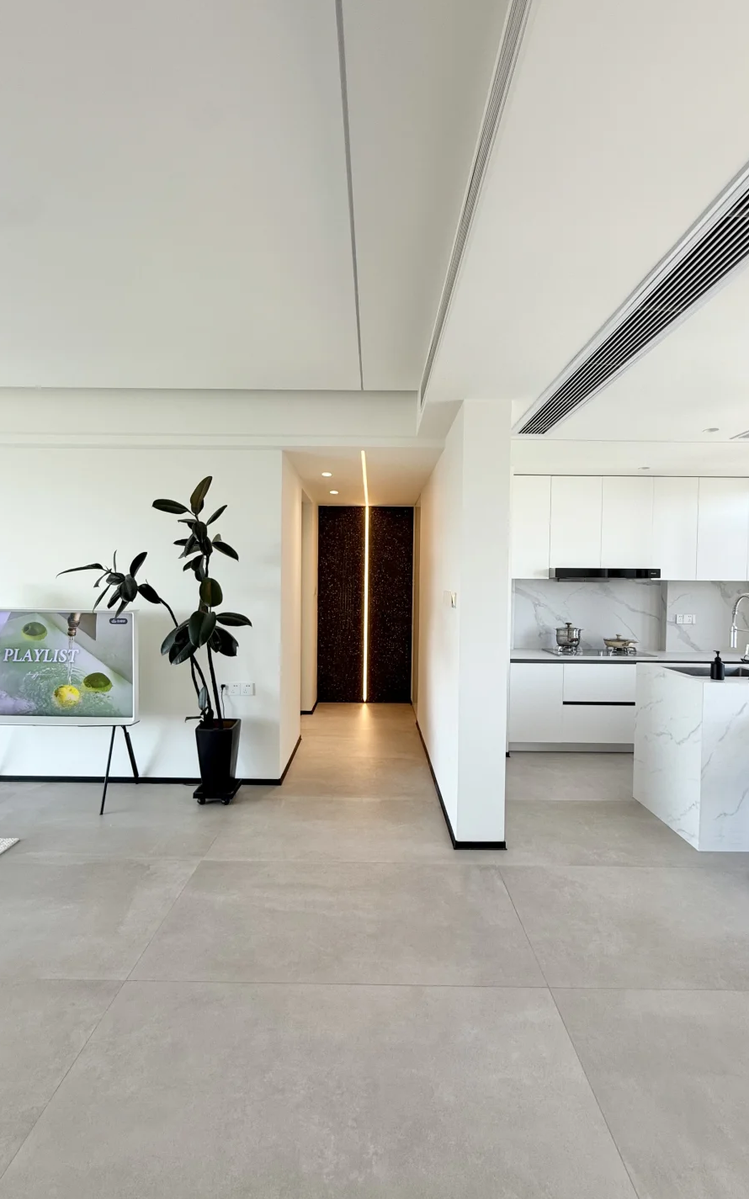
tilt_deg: -0.5
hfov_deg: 74.8
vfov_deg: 101.5
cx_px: 371
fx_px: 490
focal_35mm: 15
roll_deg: -1.3
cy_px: 602
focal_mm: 2.22
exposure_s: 1/99
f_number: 2.2
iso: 50
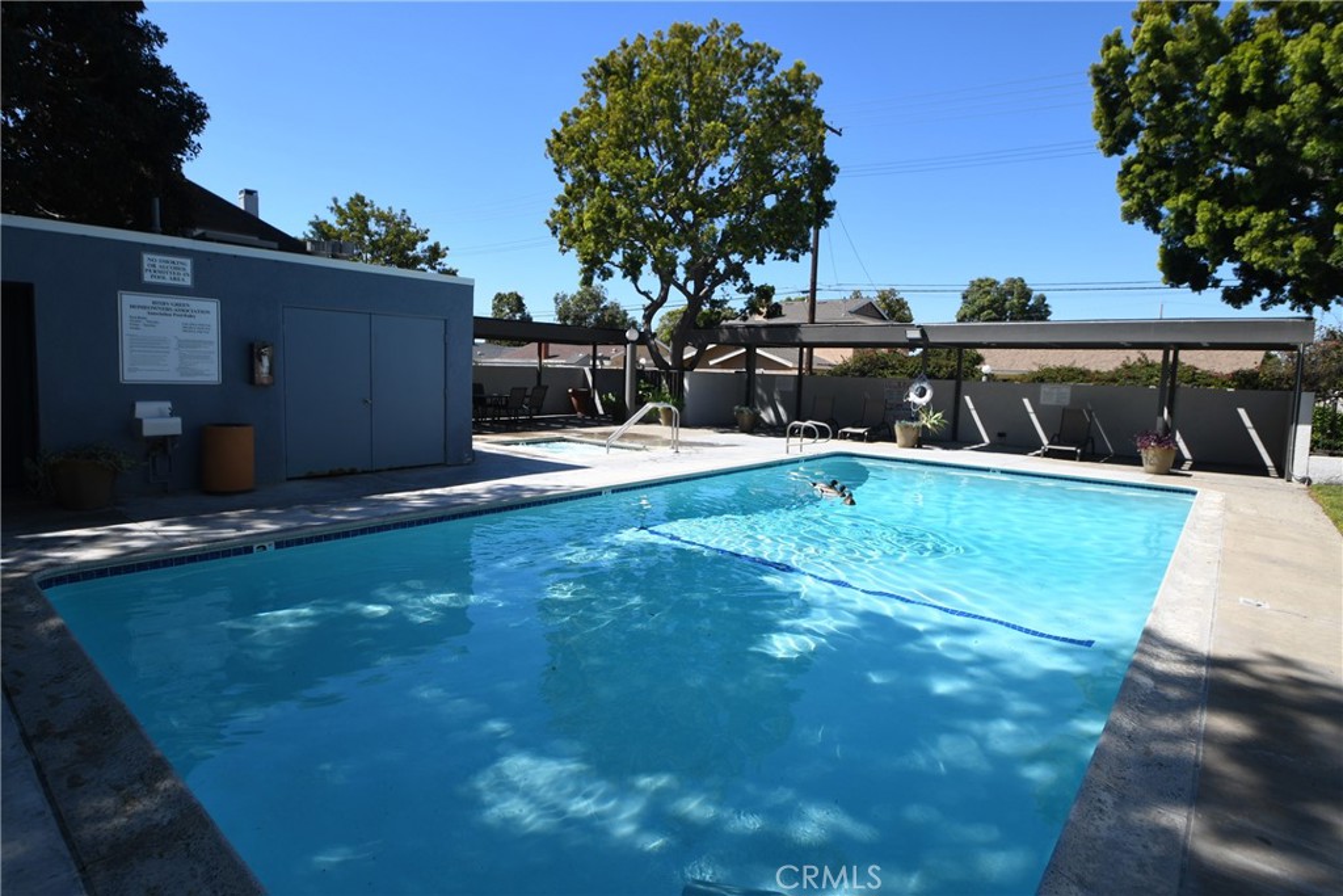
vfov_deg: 67.4
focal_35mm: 18
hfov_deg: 90.0
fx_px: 672
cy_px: 448
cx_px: 672
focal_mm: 12
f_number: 8
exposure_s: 1/250
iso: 100
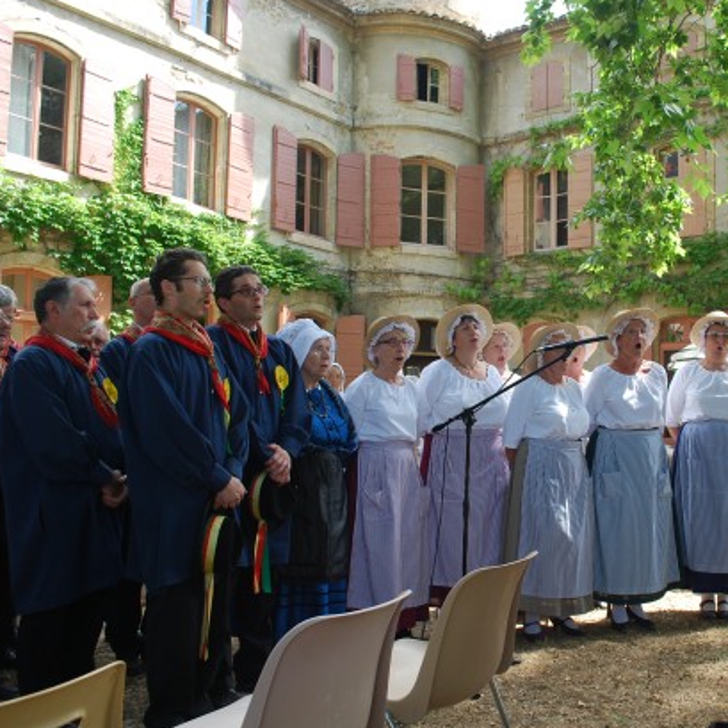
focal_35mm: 36
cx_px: 516
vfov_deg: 46.0
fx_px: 857
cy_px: 371
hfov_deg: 45.0
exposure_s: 1/125
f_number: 5.6
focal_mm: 18
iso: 200
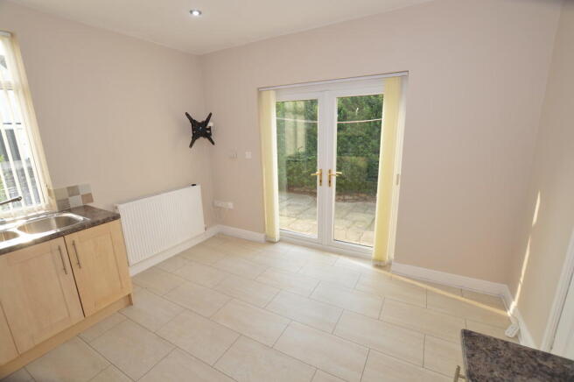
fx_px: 239
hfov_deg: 100.4
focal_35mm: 15
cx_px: 287
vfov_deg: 77.2
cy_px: 191
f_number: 5
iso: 200
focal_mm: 10
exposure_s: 1/60
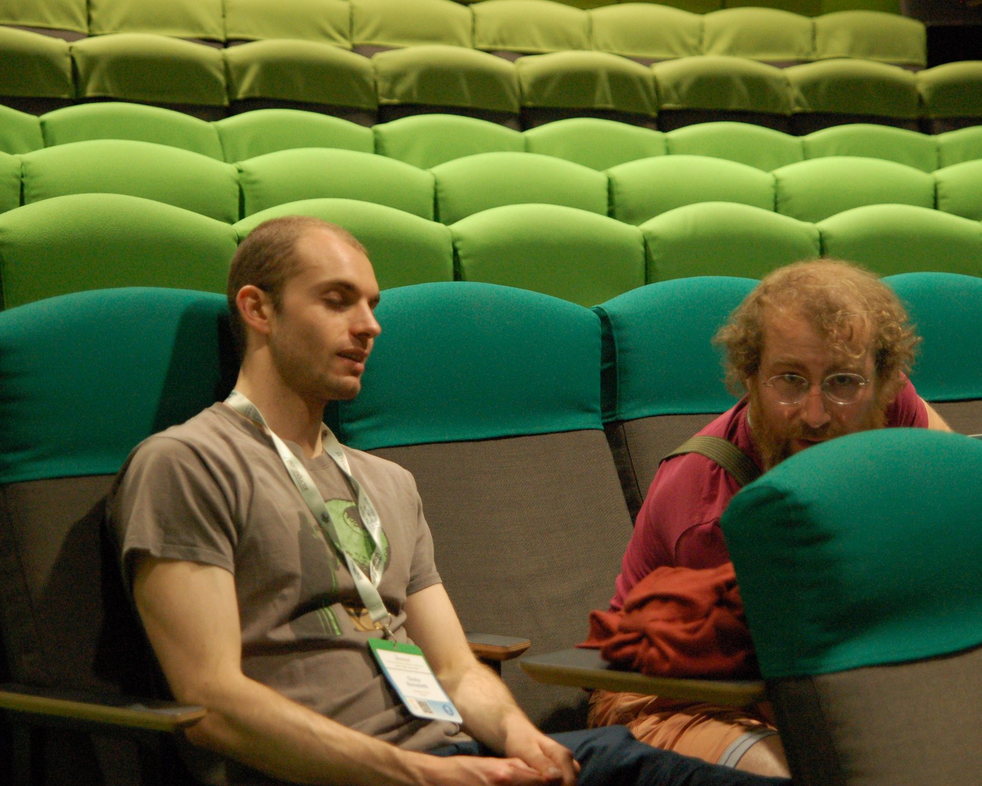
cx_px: 500
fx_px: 2470
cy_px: 392
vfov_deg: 18.1
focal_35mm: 85
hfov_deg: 22.5
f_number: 2.8
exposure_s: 1/125
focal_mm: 50
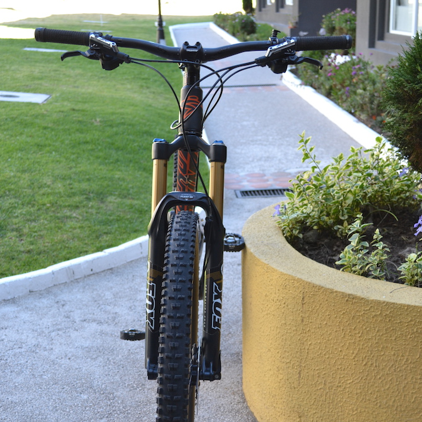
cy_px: 303
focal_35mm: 58
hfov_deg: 29.6
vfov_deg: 29.2
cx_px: 210
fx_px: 800
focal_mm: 30
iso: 400
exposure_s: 1/125
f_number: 5.6
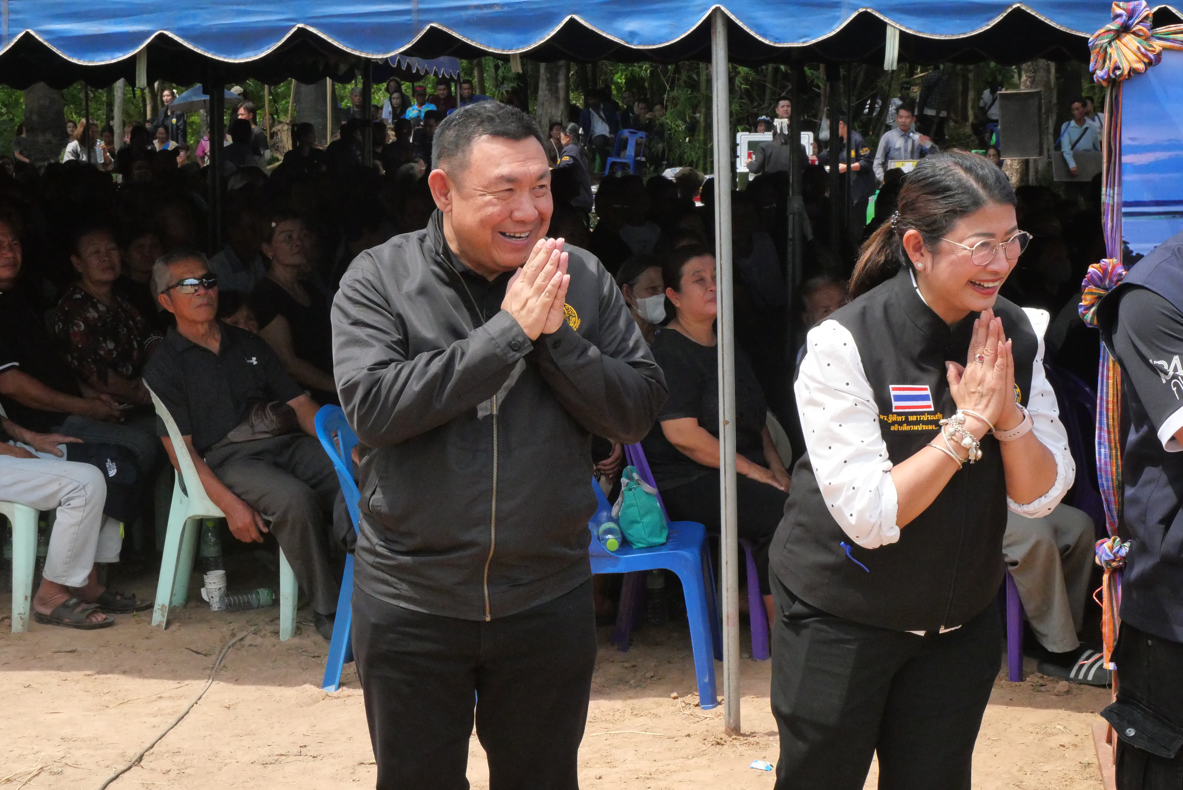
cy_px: 395
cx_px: 592
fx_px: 2039
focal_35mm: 62
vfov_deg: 21.9
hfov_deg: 32.4
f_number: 11
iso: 3200
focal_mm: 30
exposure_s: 1/2500
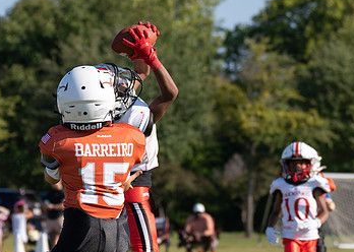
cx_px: 96
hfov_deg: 8.3
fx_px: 2431
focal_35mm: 242
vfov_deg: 5.9
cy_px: 174
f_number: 2.8
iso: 160
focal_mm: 70
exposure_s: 1/3200
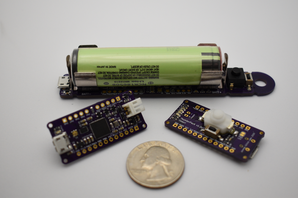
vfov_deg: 26.5
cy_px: 99
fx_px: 422
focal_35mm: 51
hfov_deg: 38.9
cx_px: 149
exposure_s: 1/50
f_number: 4.5
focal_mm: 34
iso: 640
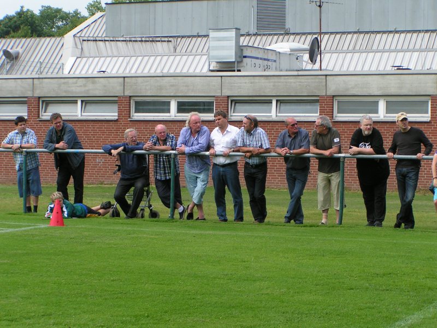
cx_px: 218
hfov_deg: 18.9
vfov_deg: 14.2
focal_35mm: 104
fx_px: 1313
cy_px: 164
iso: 50
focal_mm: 15.9
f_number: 5.6
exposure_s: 1/250
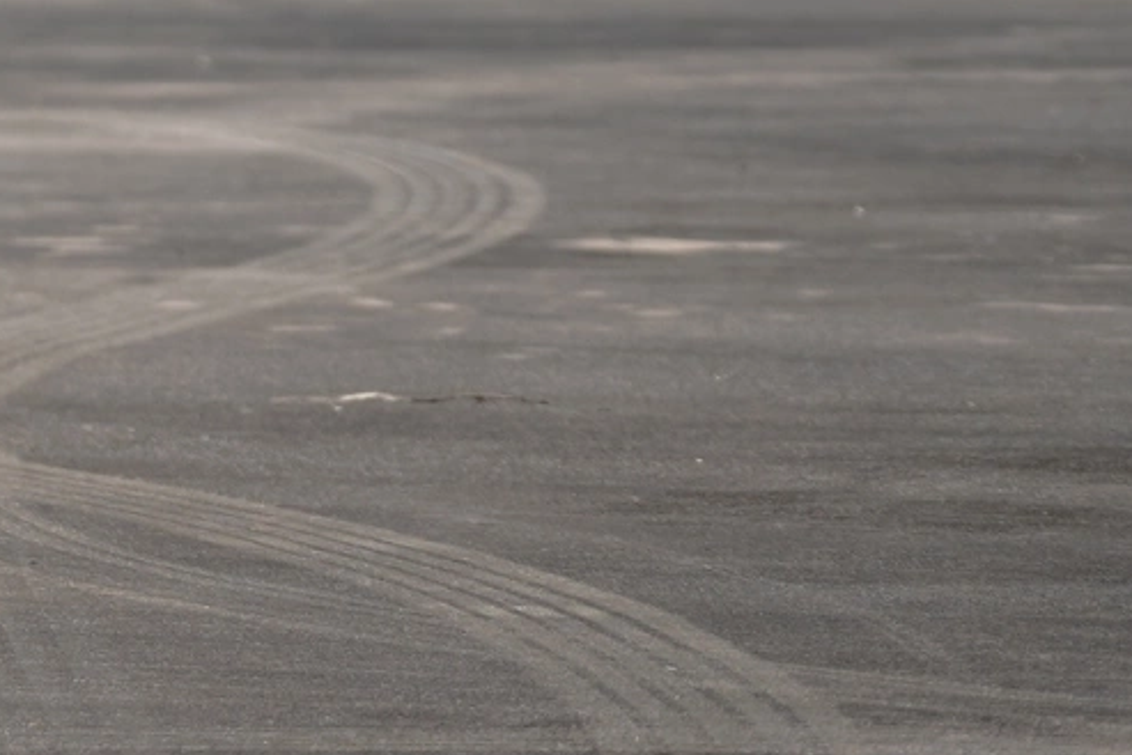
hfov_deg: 3.7
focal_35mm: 550
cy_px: -835
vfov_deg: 2.5
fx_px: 17298
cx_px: -1463
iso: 50
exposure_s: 1/400
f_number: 4
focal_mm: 113
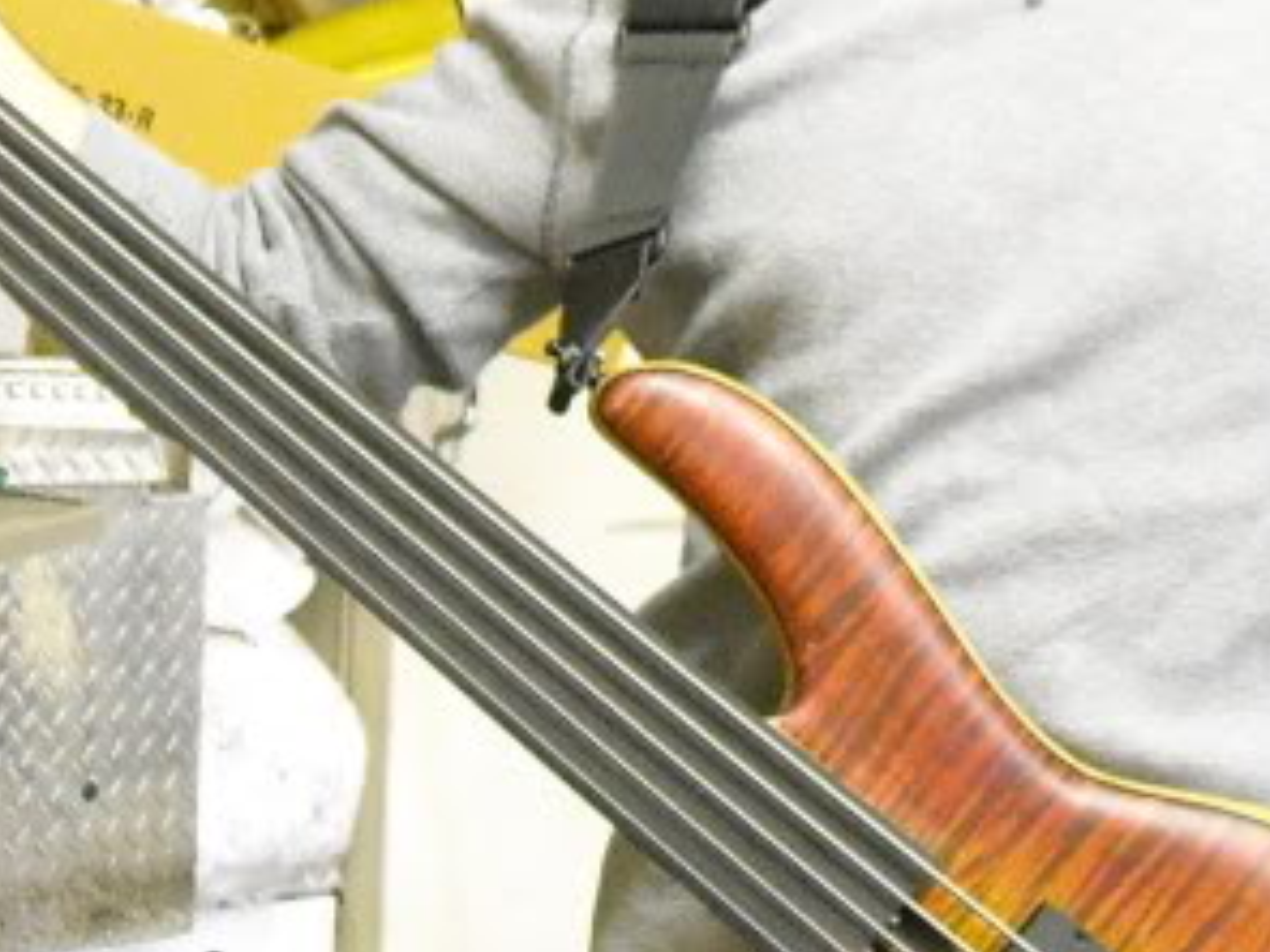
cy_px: -39
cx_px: 639
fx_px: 4439
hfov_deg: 16.3
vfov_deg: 12.1
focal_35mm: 121
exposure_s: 1/10
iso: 400
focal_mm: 5.7
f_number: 2.8
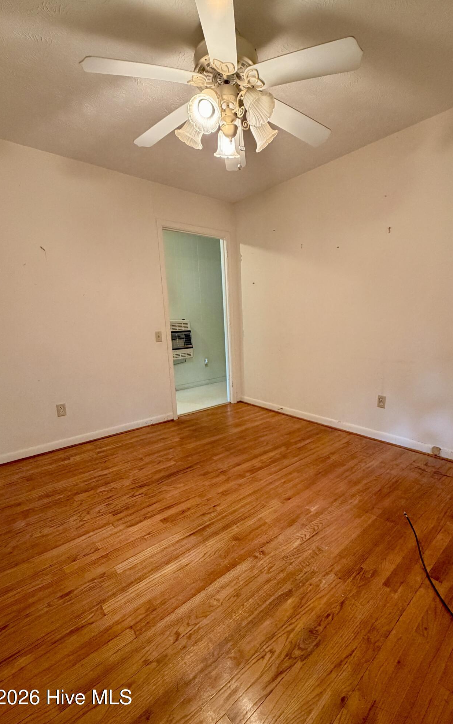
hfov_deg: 74.5
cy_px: 364
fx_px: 296
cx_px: 253
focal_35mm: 15
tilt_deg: -7.8
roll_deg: +2.0
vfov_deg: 101.5
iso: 400
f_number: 2.2
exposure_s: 1/60
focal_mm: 2.22
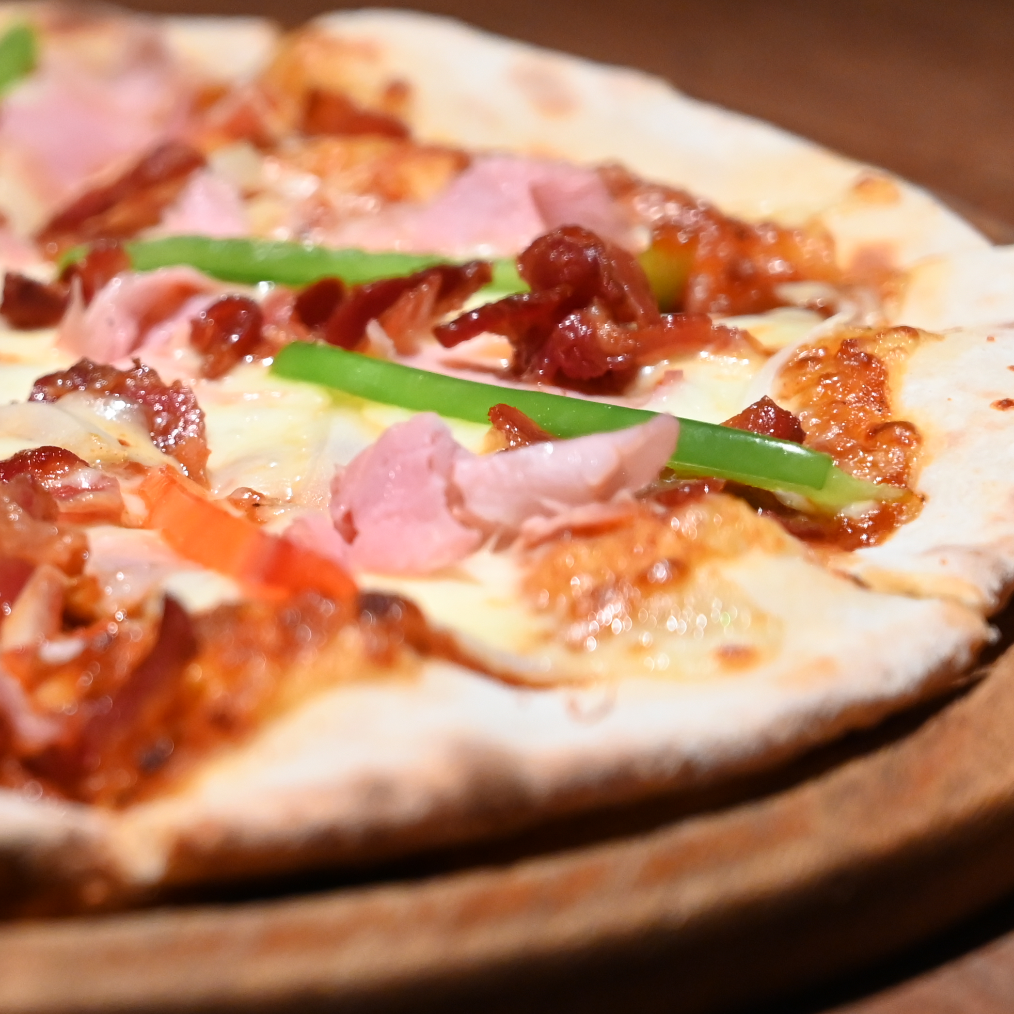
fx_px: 5535
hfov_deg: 10.2
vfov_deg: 10.5
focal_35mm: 167
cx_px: -323
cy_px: 561
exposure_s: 1/125
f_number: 4
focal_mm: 68
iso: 2800
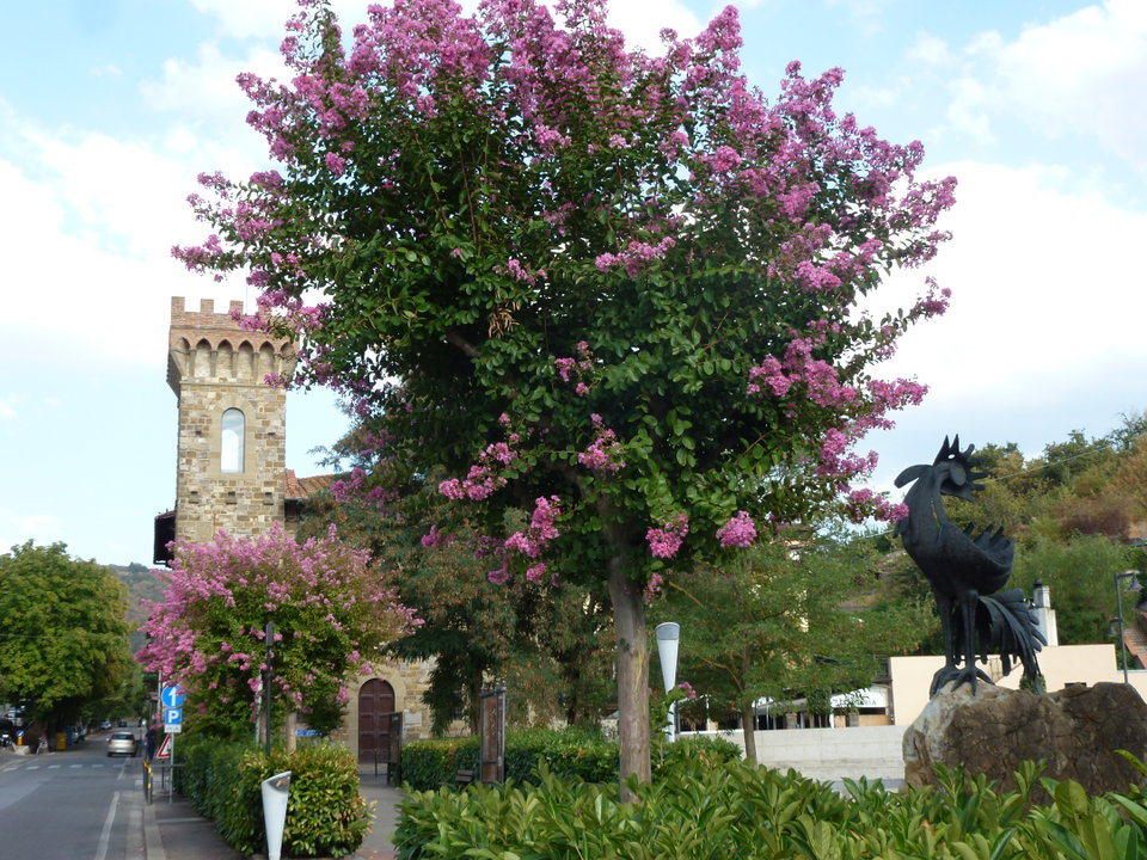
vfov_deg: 31.5
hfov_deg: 41.2
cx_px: 574
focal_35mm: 46
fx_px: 1524
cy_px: 430
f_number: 4
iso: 100
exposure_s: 1/250
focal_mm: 8
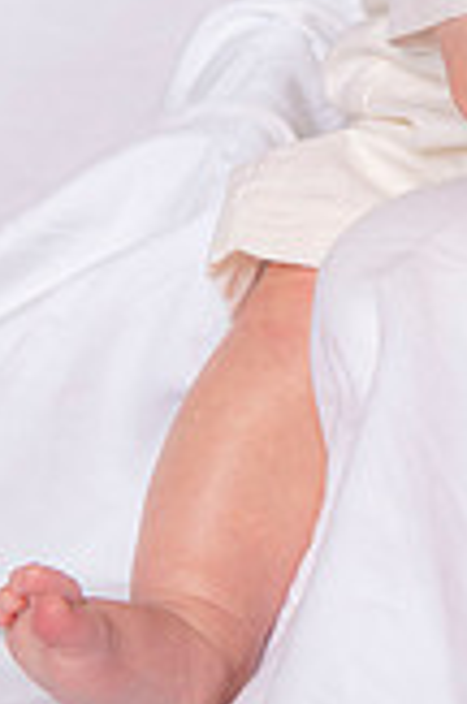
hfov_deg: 8.4
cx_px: 638
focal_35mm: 160
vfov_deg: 12.7
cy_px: -4
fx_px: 3126
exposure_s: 1/200
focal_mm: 58
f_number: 4.5
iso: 250
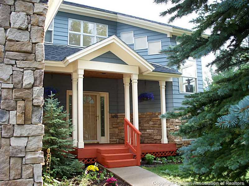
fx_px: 259
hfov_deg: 51.4
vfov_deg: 39.7
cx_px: 124
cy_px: 93
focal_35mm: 36
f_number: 2.8
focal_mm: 7.54
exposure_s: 1/125
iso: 80
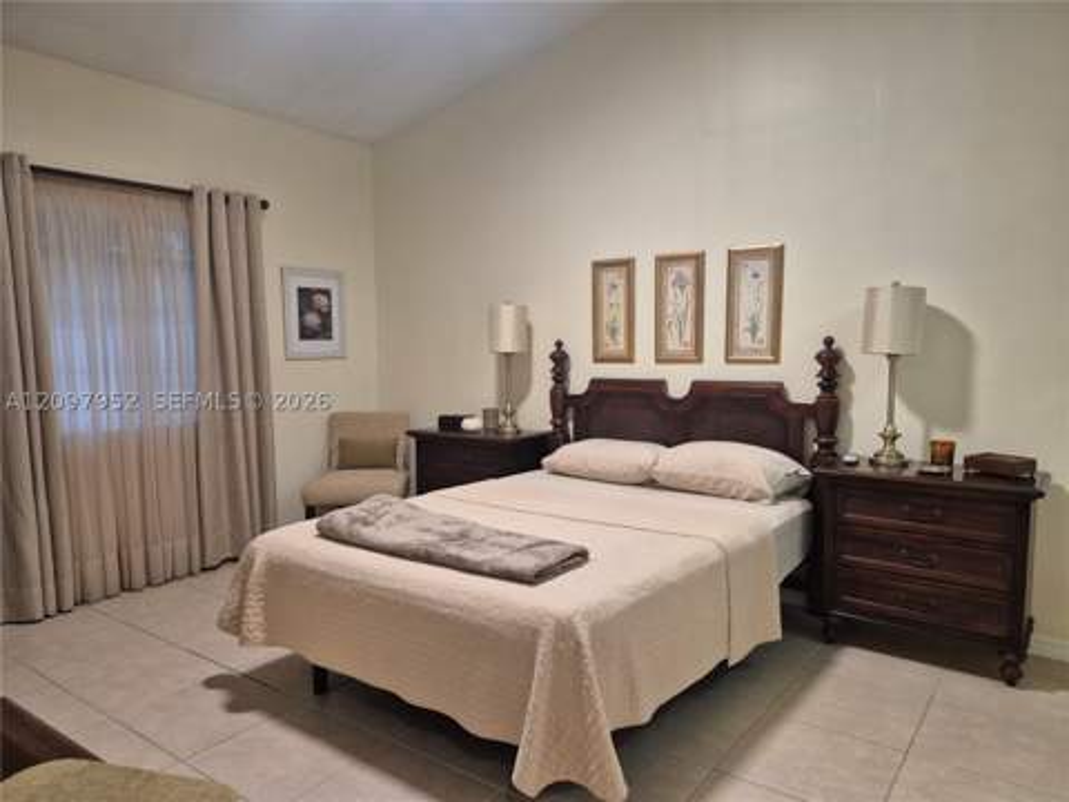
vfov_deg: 58.9
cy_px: 401
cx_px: 534
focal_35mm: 23
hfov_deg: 73.9
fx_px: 710
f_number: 1.8
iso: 640
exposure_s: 1/120
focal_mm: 5.4
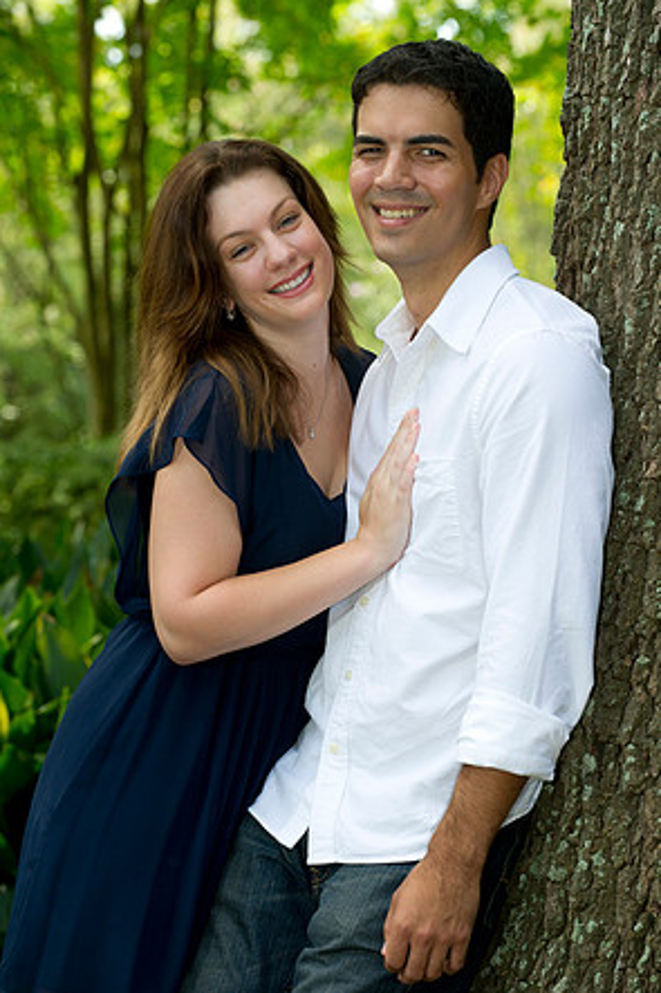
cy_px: 491
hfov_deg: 10.0
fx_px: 3776
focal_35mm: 137
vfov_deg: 15.0
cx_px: 328
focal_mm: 135
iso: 250
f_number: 5.6
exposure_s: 1/80
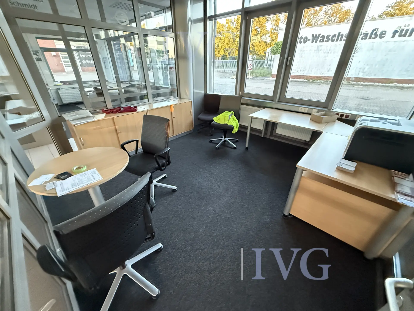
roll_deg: -0.5
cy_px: 156
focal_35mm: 14
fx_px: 167
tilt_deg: -26.9
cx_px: 207
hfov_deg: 102.1
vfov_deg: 85.7
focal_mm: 2.22
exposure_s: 1/60
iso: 1250
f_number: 2.2
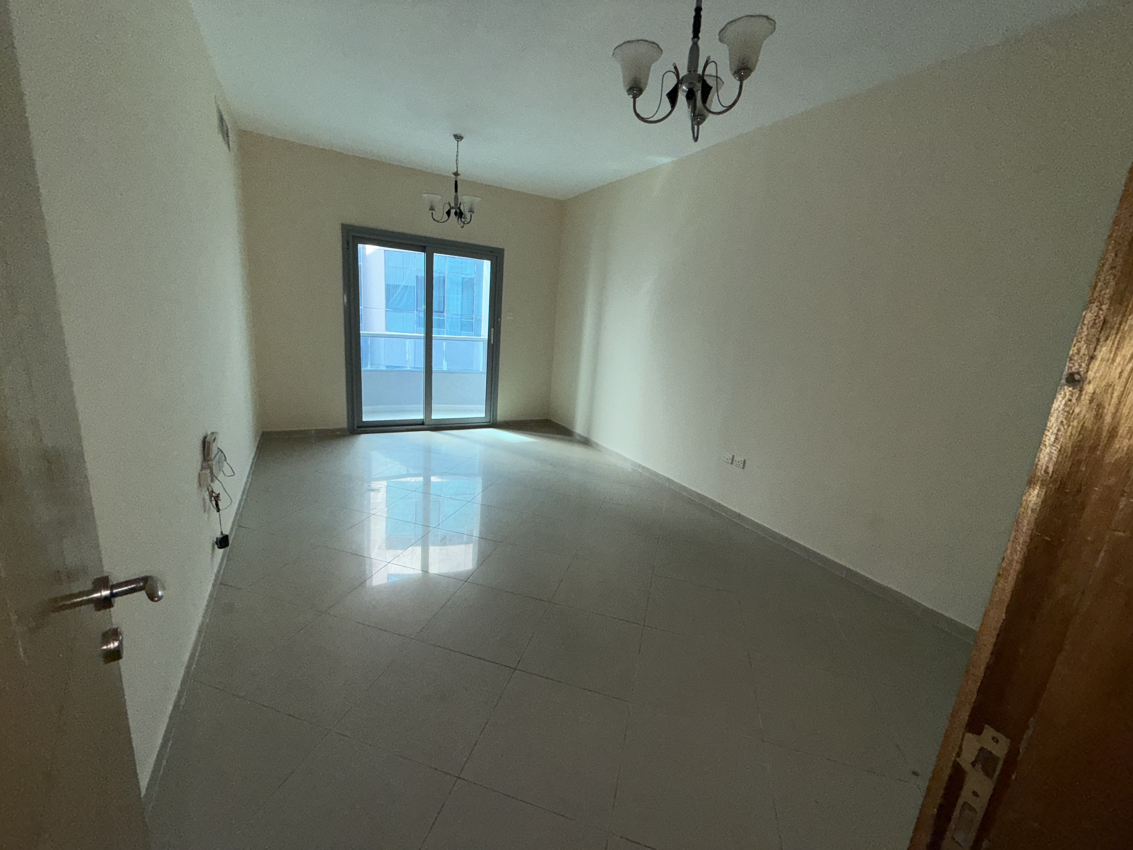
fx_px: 458
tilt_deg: -13.0
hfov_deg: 102.1
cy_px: 425
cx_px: 566
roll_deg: -4.8
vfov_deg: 85.7
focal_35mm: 14
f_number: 2.2
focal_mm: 2.22
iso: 100
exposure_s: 1/121
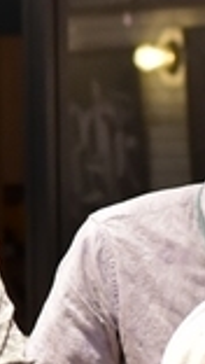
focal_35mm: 361
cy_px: 167
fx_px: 3485
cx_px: -47
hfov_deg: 3.4
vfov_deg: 6.0
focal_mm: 35
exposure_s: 1/80
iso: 1250
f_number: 2.8
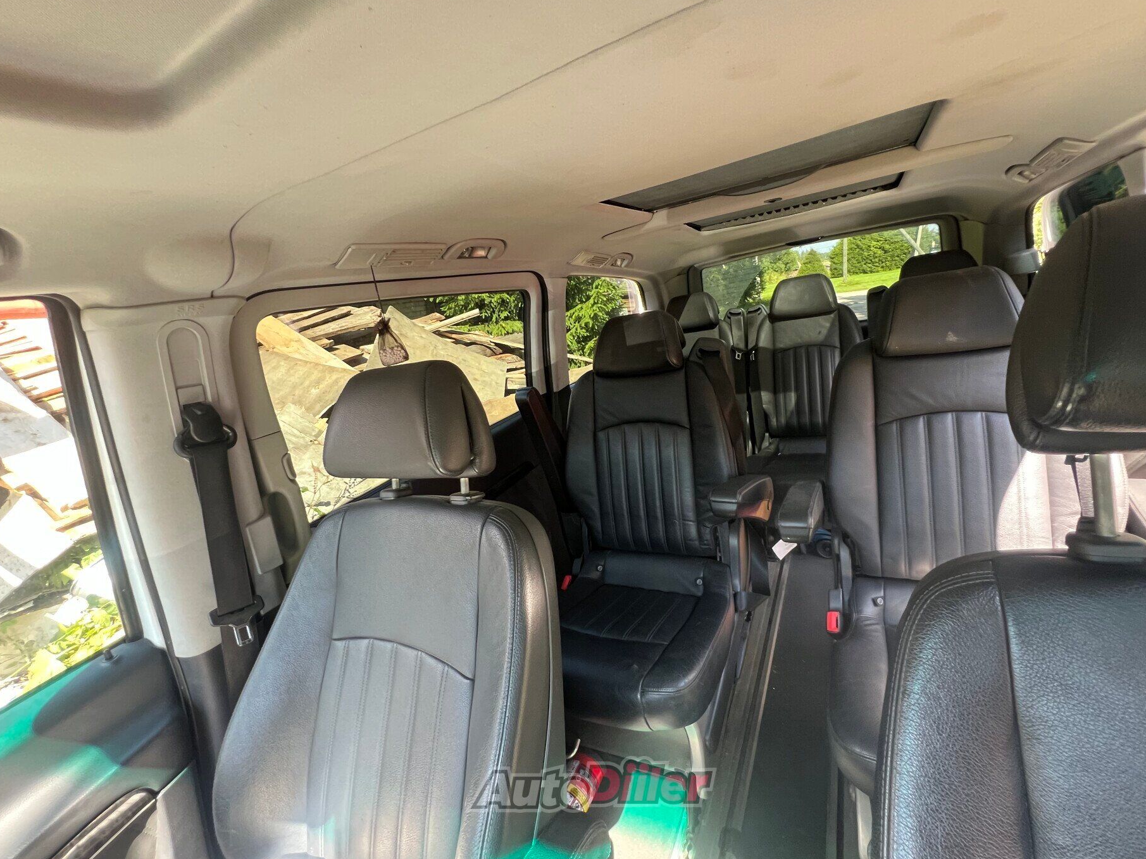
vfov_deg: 85.6
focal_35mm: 14
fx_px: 463
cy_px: 413
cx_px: 591
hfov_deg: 102.0
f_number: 1.8
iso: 200
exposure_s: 1/99
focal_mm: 1.57
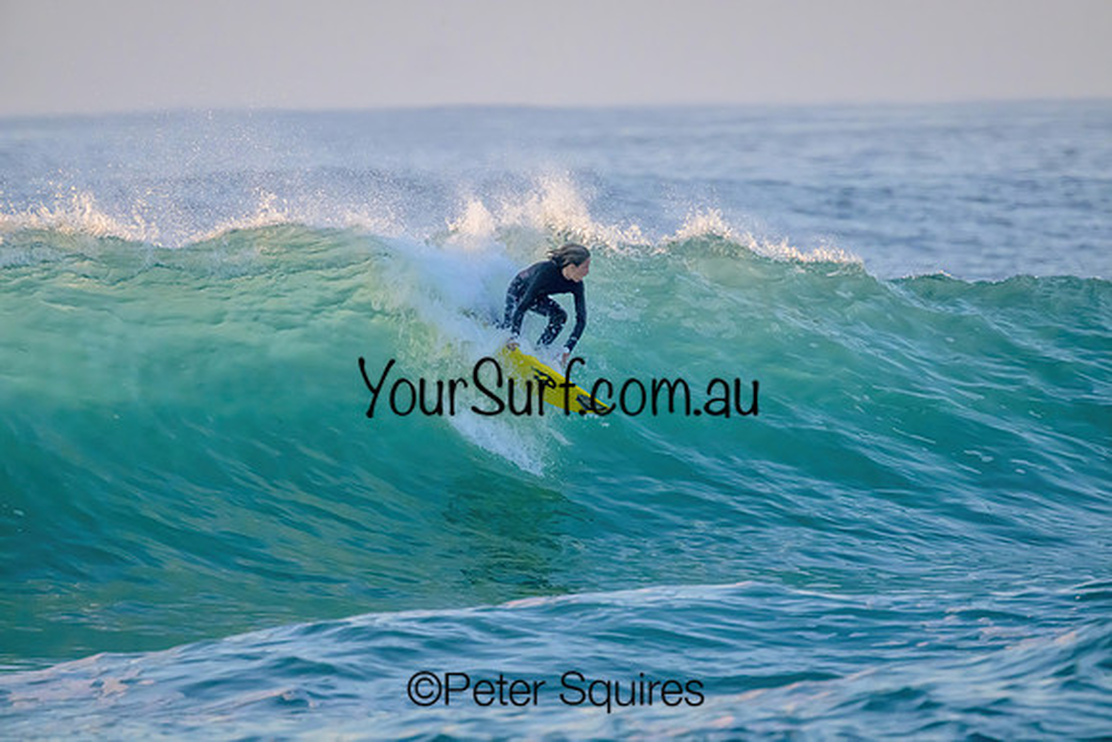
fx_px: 24716
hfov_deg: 2.6
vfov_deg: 1.7
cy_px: 371
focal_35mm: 800
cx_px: 556
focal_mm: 800
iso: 7200
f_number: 11
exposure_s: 1/1250
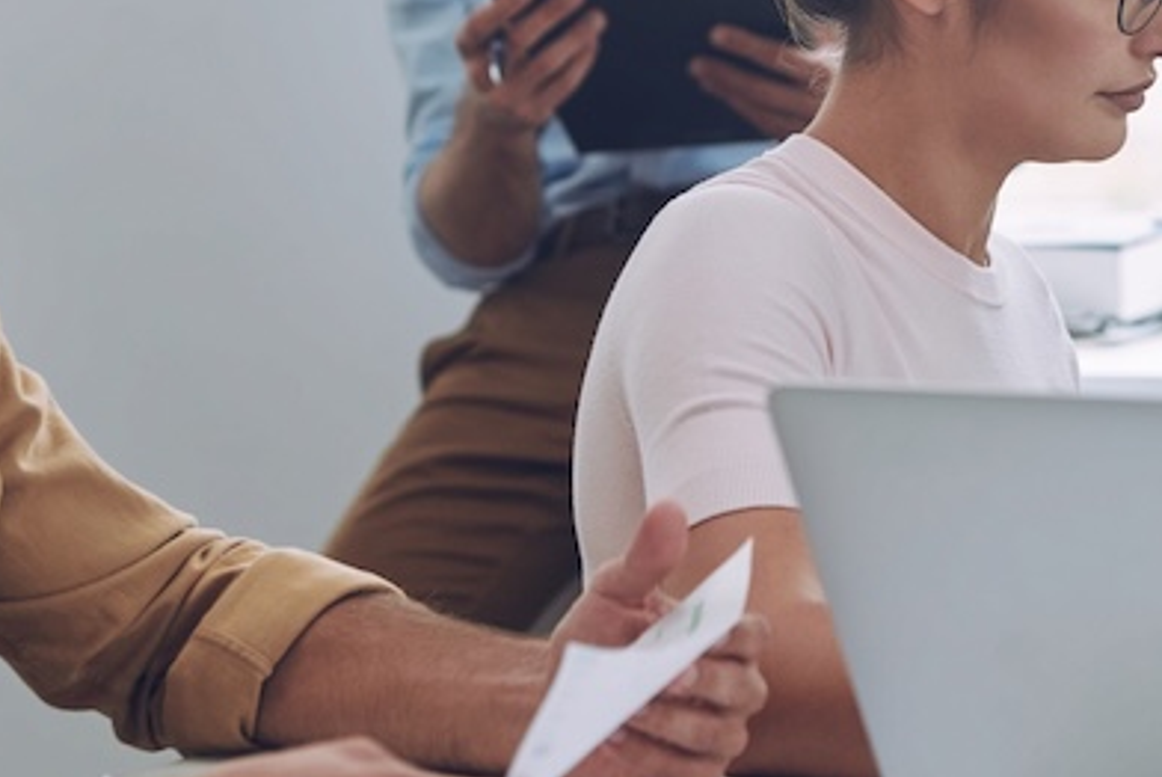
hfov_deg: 13.4
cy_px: 156
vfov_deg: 9.0
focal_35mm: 153
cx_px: 750
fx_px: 4942
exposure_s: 1/160
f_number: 3.5
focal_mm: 60
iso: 800
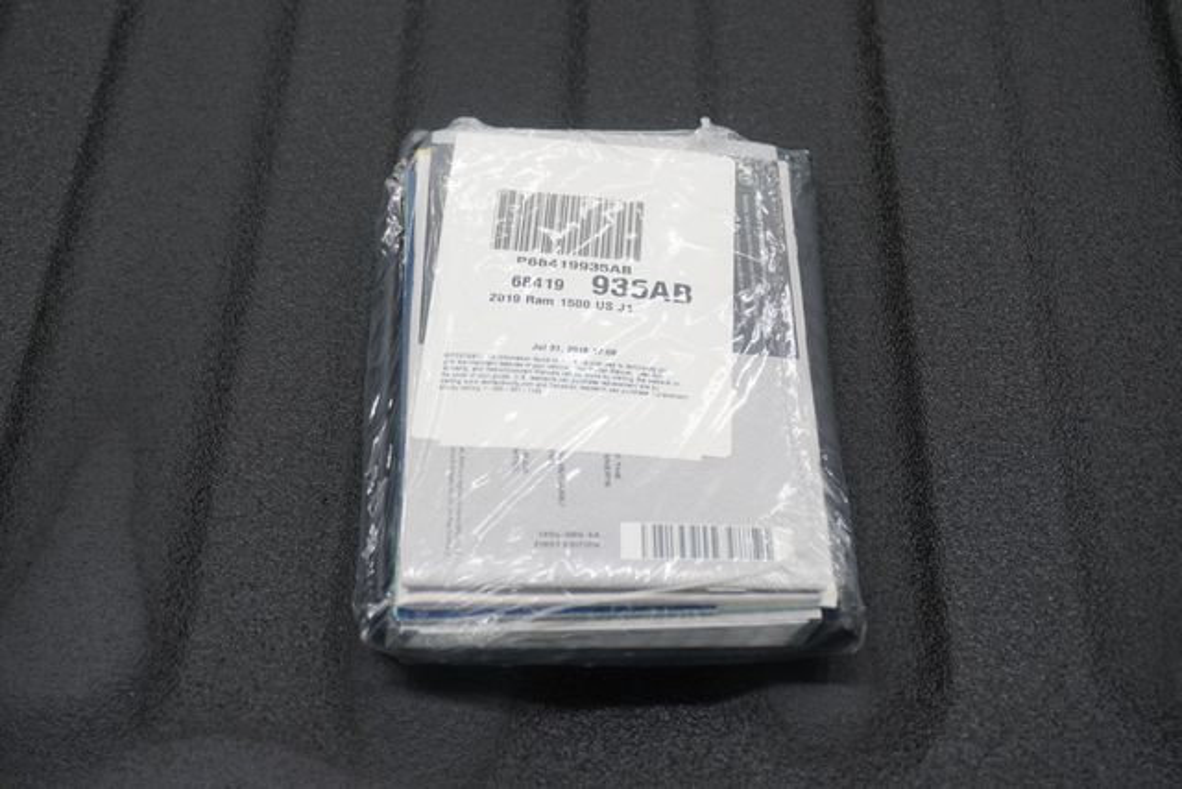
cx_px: 591
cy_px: 394
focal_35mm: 58
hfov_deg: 34.5
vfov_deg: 23.4
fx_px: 1905
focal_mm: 39
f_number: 5.6
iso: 160
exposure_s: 1/60
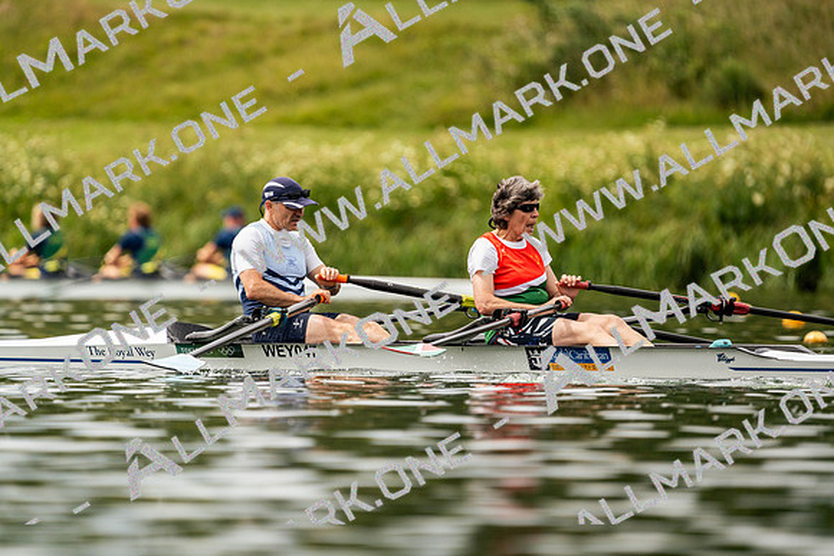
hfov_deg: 3.4
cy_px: 278
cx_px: 417
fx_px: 13903
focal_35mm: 600
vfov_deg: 2.3
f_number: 6.3
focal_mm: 600
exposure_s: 1/2000
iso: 320
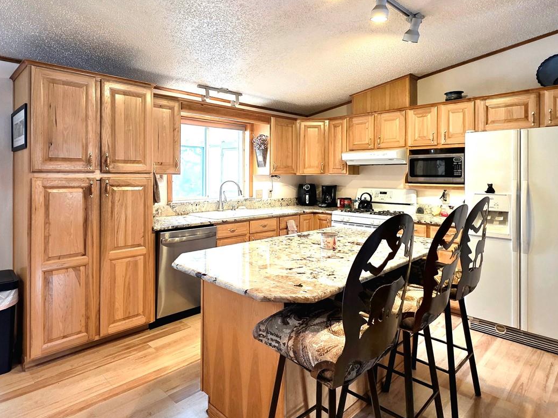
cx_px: 254
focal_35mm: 20
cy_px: 173
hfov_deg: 81.6
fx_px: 322
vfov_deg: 65.5
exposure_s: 1/60.2
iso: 160
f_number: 1.9
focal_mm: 2.2
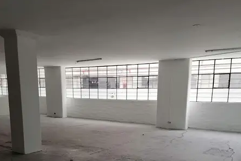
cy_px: 132
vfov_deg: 33.9
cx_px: 121
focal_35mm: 38
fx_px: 255
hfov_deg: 50.7
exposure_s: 1/60
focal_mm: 5.3
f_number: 1.8
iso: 320
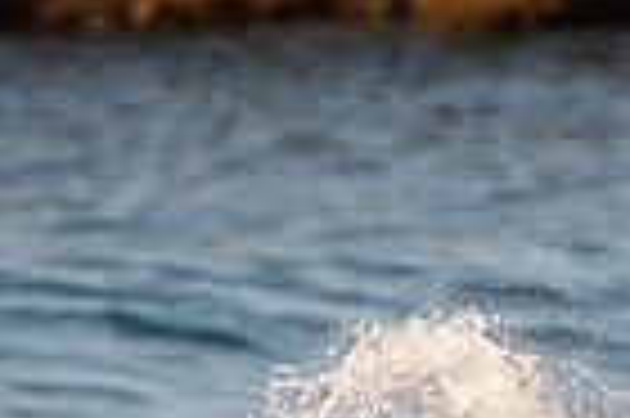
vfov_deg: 0.6
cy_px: 793
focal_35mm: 2484
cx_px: 652
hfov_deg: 0.8
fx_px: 43419
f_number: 5.6
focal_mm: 400
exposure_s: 1/1250
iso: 400
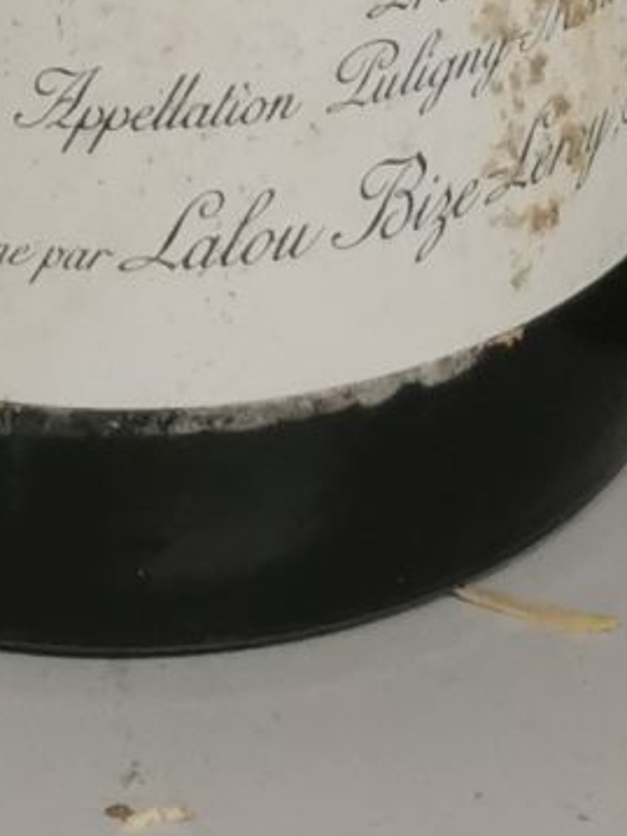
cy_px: -1721
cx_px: 120
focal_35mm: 188
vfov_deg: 8.6
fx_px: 4543
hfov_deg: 7.9
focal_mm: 5.58
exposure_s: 1/100
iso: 125
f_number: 1.8
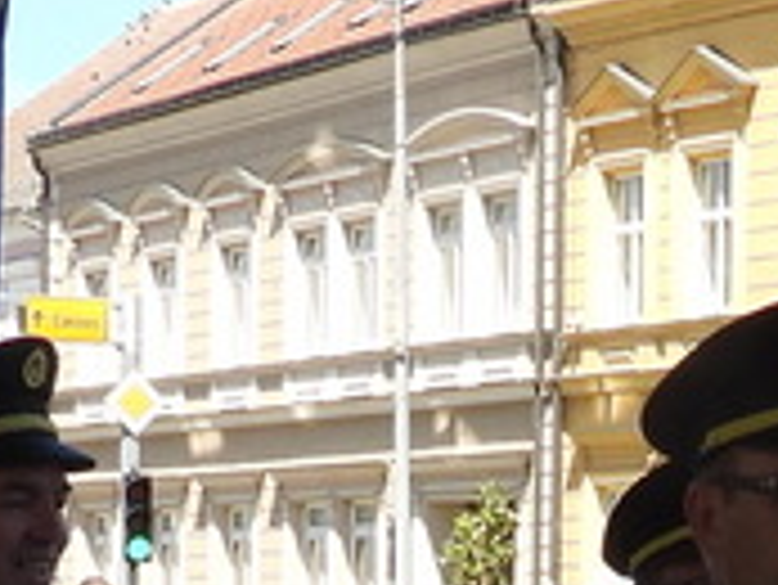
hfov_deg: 11.8
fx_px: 3733
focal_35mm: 166
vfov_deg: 8.5
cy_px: 1125
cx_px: 661
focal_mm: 4.3
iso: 100
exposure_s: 1/640
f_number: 2.8
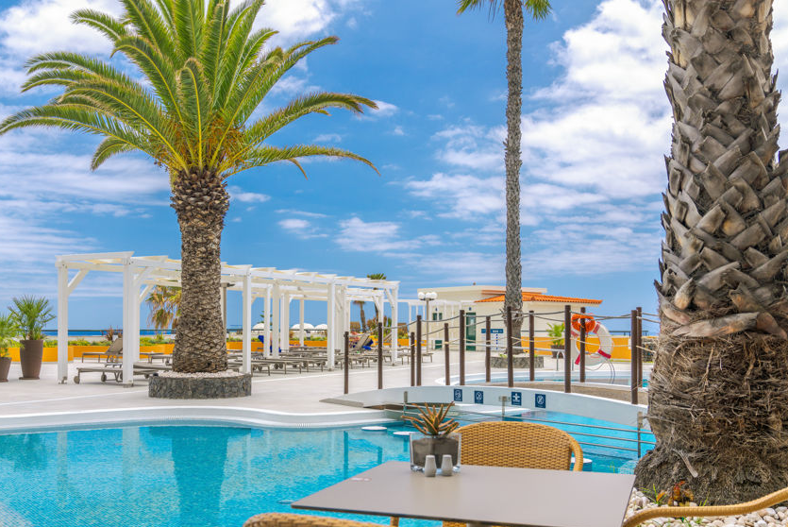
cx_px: 342
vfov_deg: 35.0
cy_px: 315
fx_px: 832
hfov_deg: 50.5
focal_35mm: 38
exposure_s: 1/320
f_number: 5.6
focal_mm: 31
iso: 100
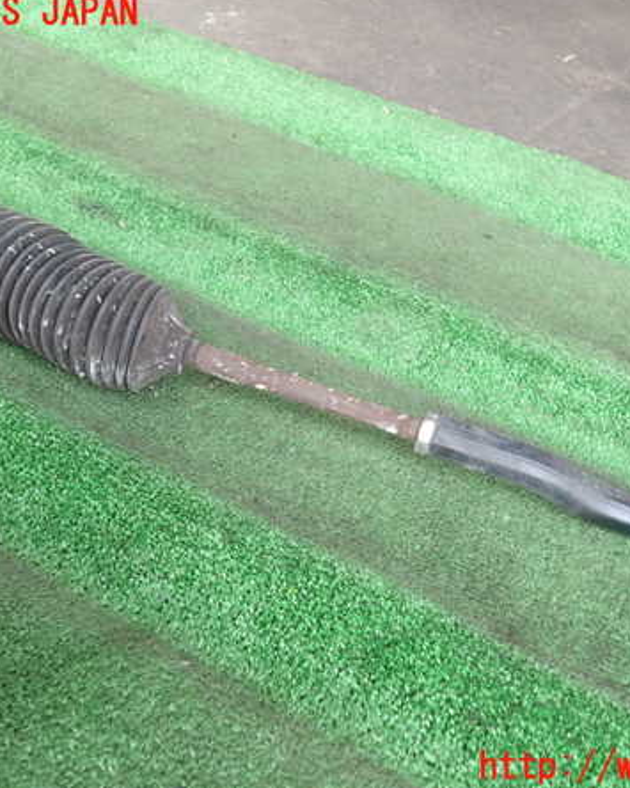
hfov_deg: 44.5
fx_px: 769
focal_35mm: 33
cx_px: 348
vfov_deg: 54.2
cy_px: 390
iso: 200
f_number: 2
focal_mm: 4.5
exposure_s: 1/60
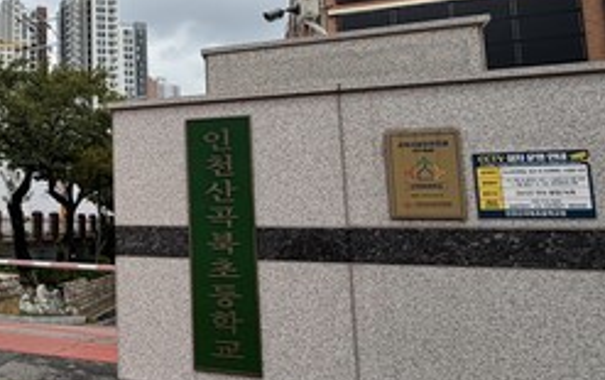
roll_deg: +0.2
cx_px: 10
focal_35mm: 36
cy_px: 140
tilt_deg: +7.5
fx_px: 594
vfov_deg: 35.2
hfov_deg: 46.0
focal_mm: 2.22
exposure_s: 1/1017
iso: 20
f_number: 2.2
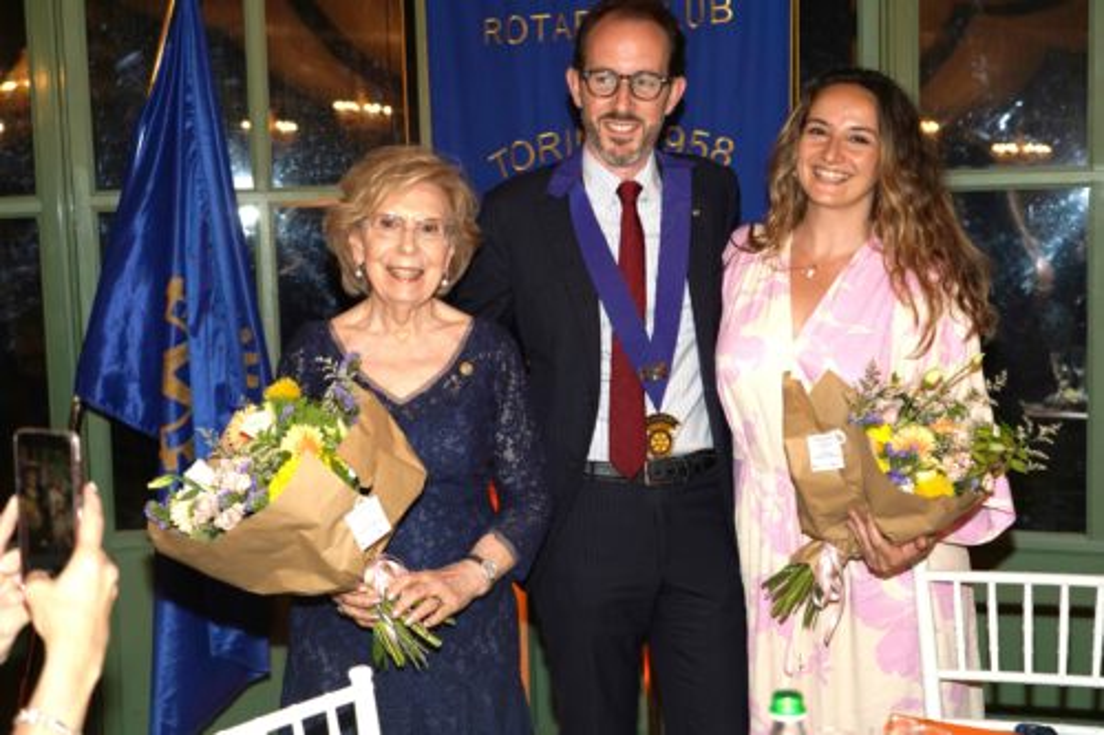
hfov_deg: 41.9
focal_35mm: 47
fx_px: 1441
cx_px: 552
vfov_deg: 28.6
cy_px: 368
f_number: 4
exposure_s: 1/50
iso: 250
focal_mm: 47
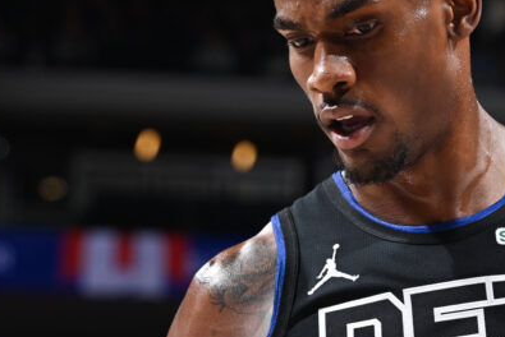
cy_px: 172
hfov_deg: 5.0
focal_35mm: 408
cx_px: 414
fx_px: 5727
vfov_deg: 3.4
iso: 500
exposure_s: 1/400
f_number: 7.1
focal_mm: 210
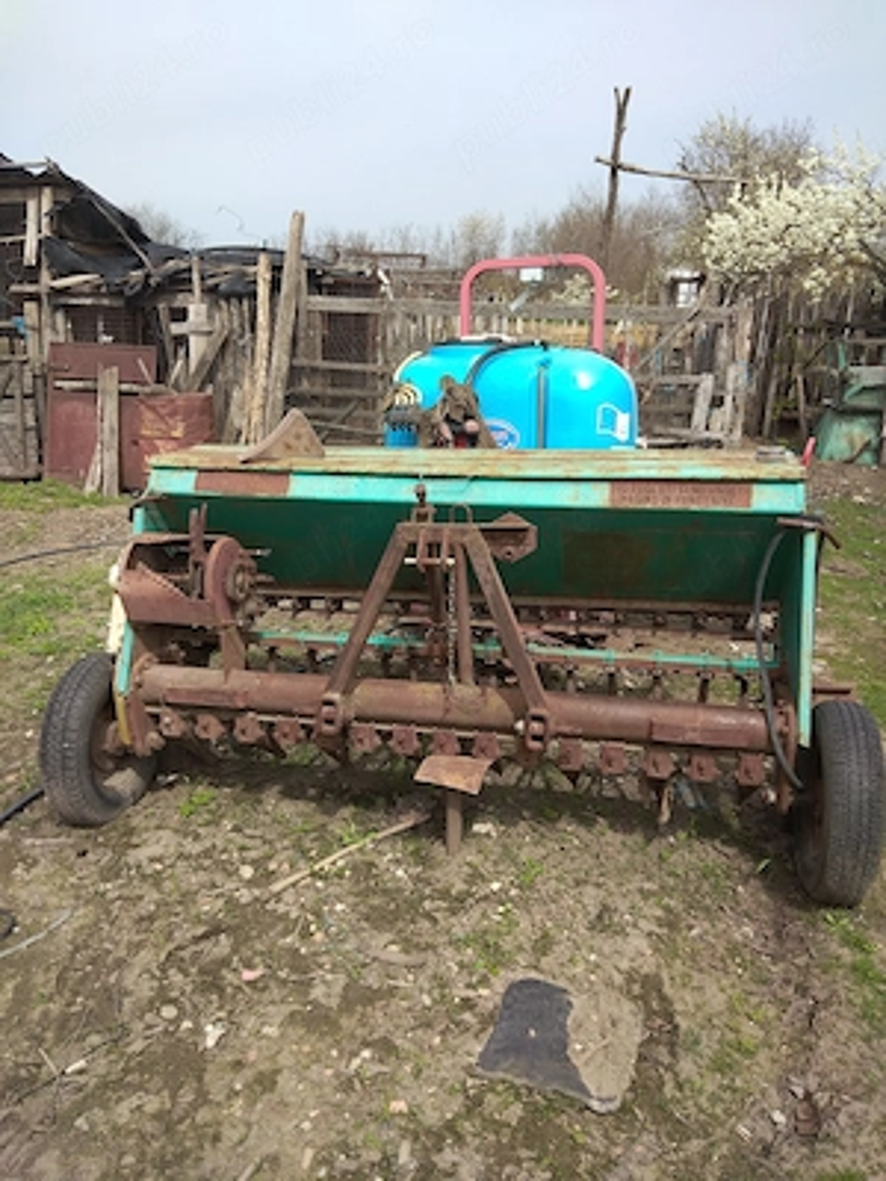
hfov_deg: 53.1
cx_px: 443
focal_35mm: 26
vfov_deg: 67.3
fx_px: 887
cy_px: 590
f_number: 1.8
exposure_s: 1/972
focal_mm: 3.6
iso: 100
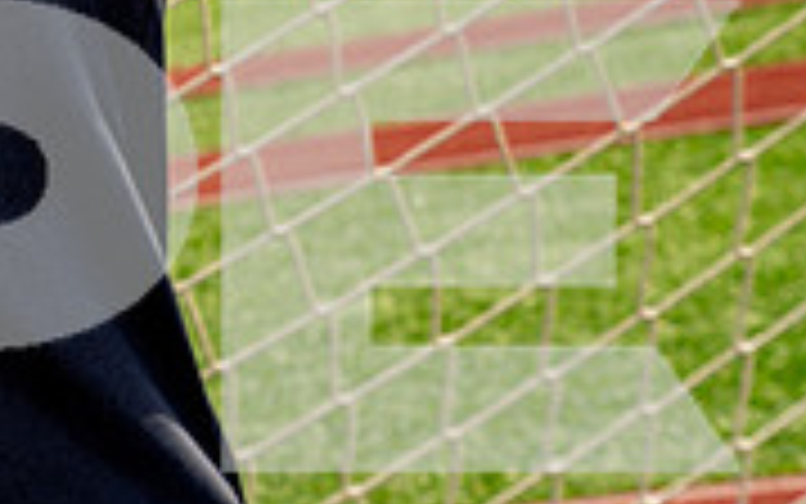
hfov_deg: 10.8
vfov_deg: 6.9
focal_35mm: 188
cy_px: -308
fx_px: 4131
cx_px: -392
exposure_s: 1/125
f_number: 8
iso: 100
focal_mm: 57
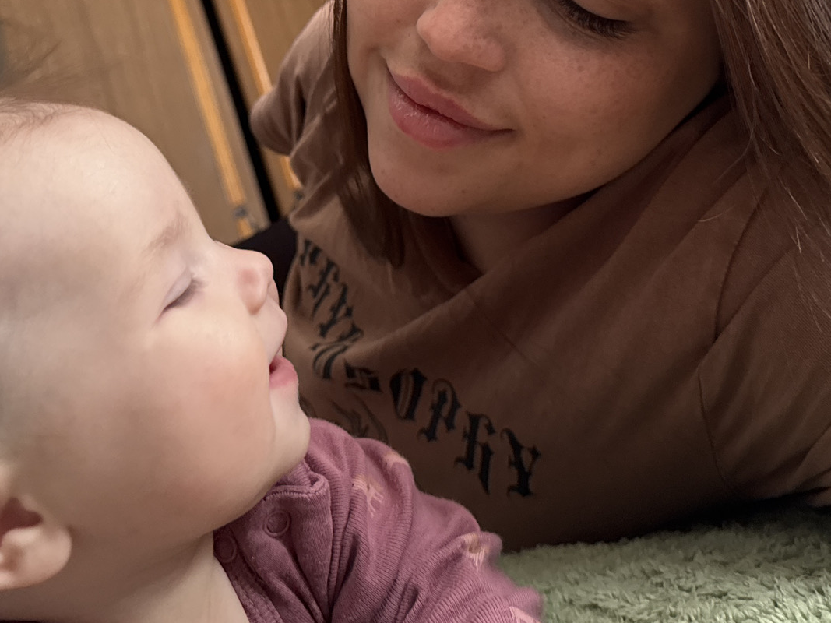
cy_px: 55
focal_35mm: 45
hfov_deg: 42.1
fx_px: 1080
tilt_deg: +11.7
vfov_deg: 30.7
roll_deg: +19.3
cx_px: 398
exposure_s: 1/60
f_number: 1.78
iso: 400
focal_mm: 6.76
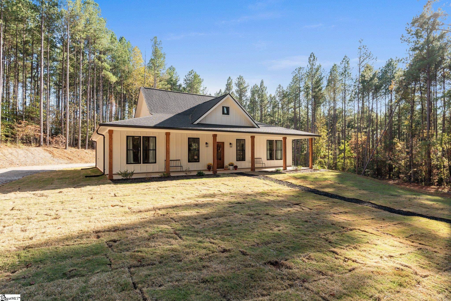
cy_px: 150
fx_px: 251
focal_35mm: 20
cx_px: 226
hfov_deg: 84.0
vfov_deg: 61.9
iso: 250
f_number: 9
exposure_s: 1/200
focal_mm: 20
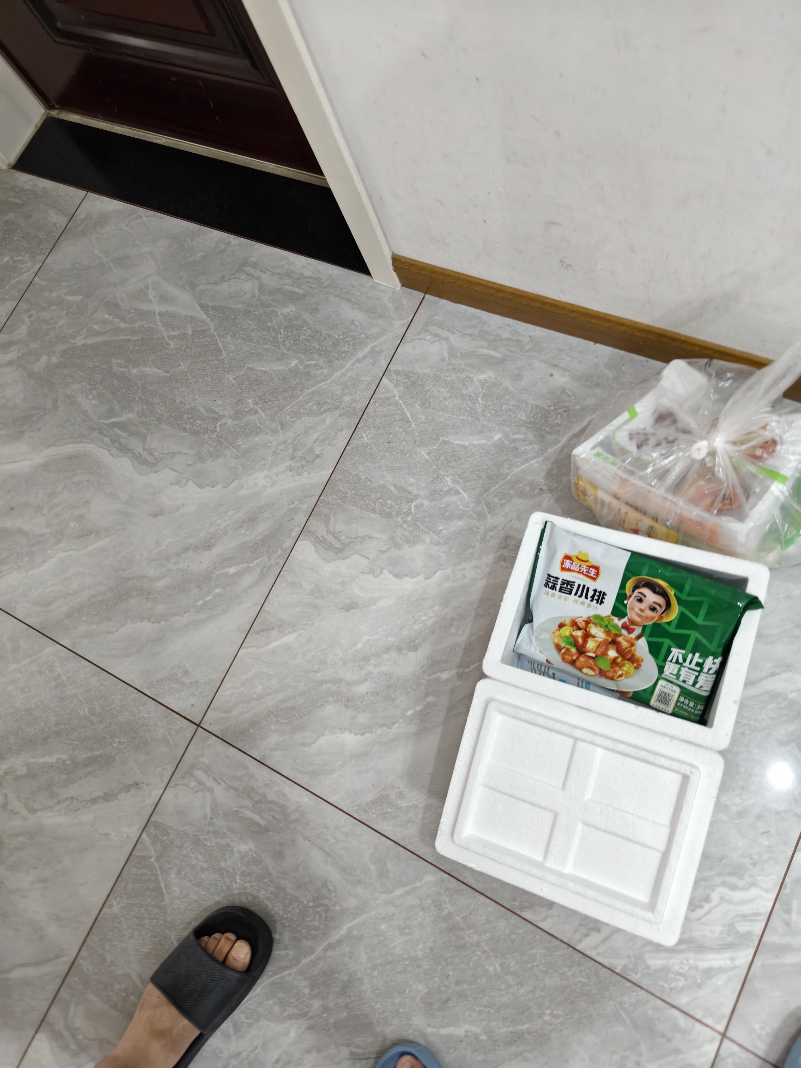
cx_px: 400
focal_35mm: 23
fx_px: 710
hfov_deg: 58.9
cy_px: 534
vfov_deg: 73.9
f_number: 1.88
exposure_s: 1/50
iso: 320
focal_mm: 5.56
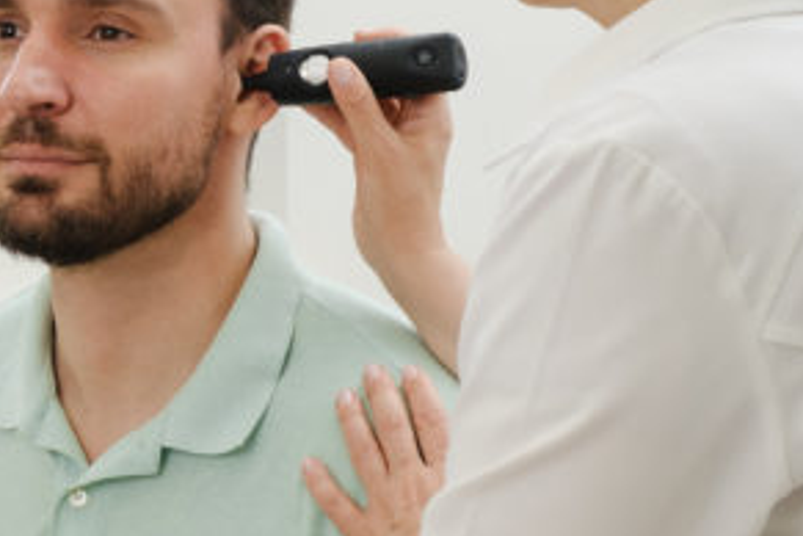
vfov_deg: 9.8
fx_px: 3123
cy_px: 254
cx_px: -69
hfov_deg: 14.3
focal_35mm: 140
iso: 640
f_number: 5
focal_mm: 35
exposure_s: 1/200
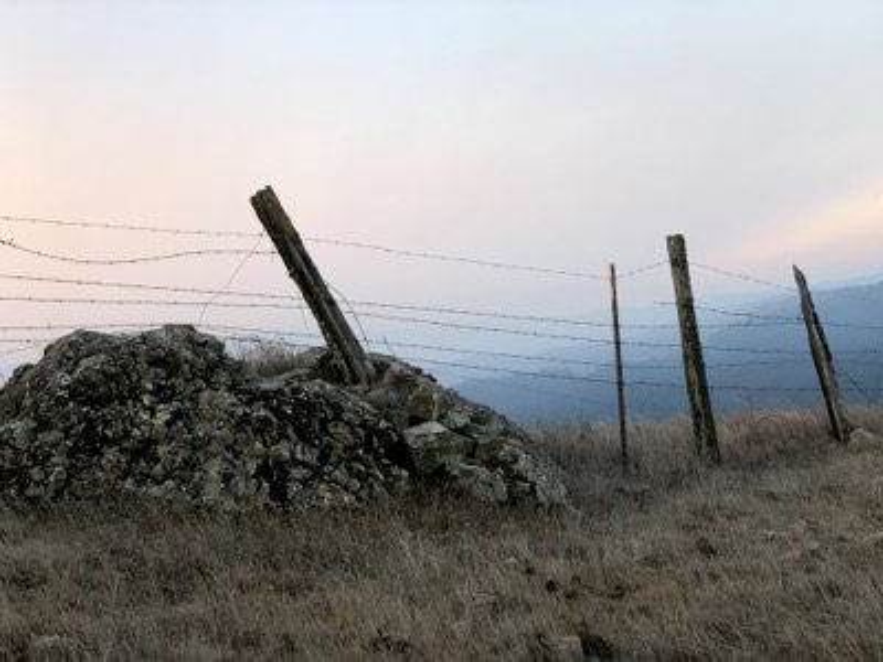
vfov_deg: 28.0
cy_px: 331
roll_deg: +8.1
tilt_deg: +1.5
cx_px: 442
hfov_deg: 36.8
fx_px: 1326
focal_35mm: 52
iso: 40
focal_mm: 6
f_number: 2.4
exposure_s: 1/122
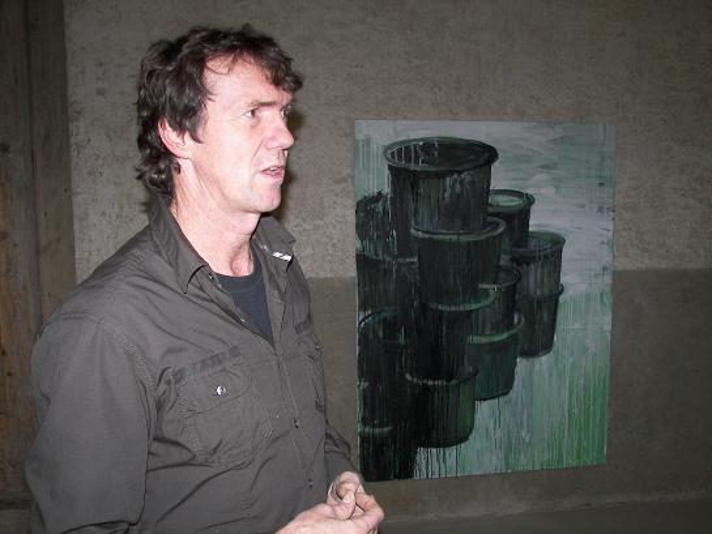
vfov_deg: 39.7
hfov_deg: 51.3
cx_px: 356
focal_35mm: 36
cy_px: 267
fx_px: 741
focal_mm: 6
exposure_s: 1/30
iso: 100
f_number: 2.8
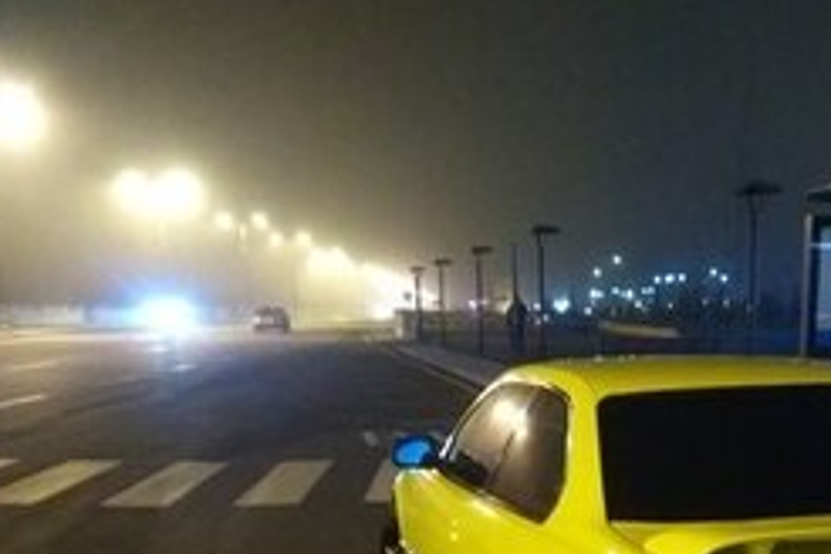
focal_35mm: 44
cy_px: 706
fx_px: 1016
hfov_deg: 43.5
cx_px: 588
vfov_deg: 26.3
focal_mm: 3.57
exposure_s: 1/14
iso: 1591
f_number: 2
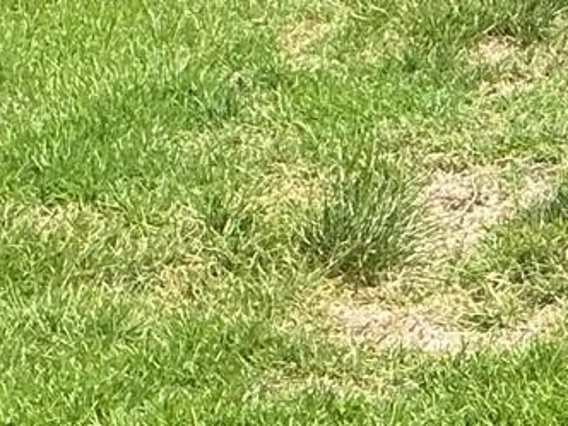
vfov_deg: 7.7
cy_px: -630
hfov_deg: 9.4
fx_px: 2937
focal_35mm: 179
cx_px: 1538
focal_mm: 3
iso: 25
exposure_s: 1/613
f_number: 1.8
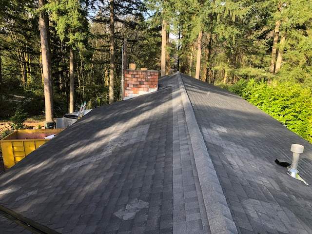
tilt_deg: -15.0
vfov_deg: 49.7
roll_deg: -1.3
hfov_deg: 63.4
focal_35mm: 28
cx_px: 156
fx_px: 252
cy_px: 117
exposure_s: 1/163
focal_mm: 3.99
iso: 20
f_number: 1.8
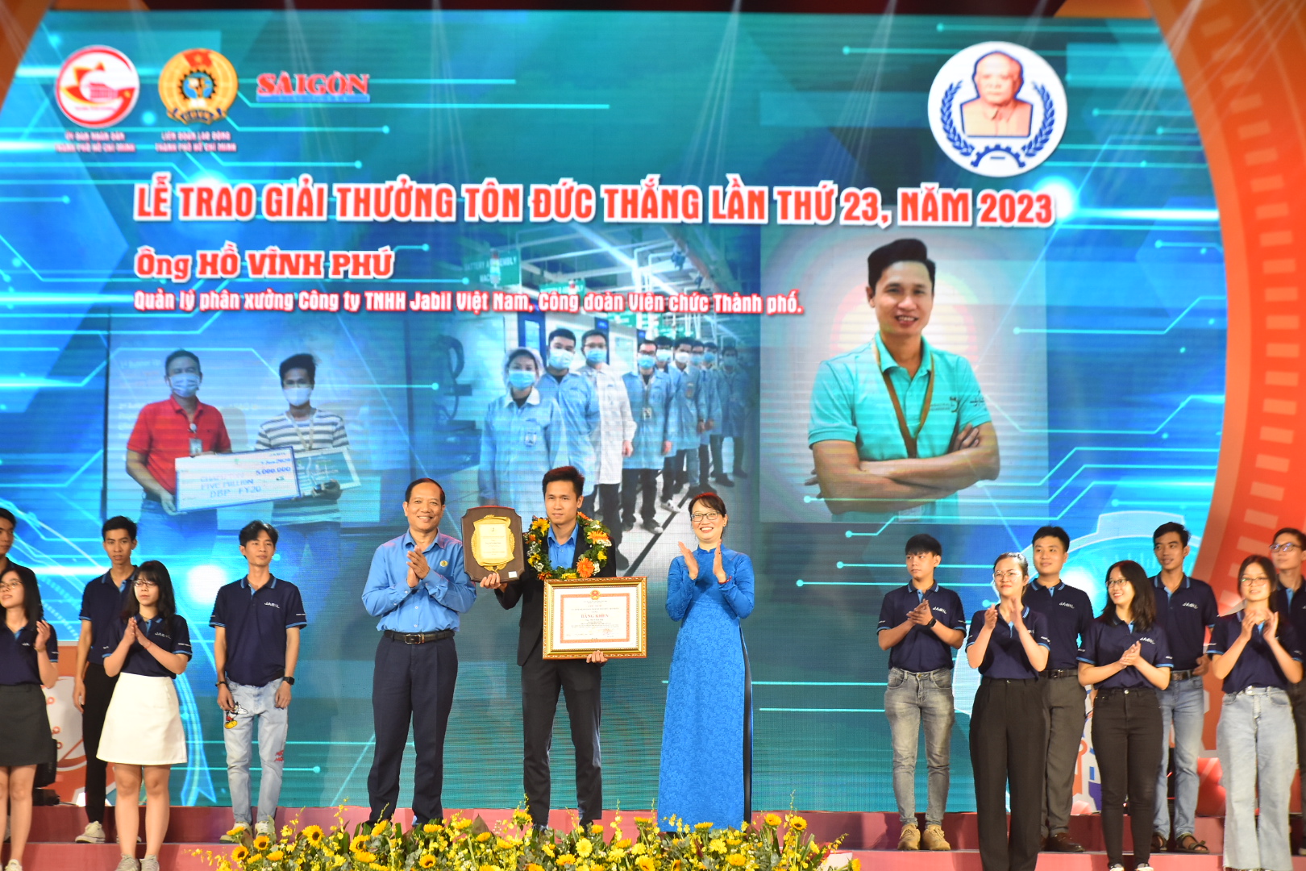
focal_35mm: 75
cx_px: 653
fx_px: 2721
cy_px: 436
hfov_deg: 27.0
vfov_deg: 18.2
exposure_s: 1/200
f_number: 4
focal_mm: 50
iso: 1000
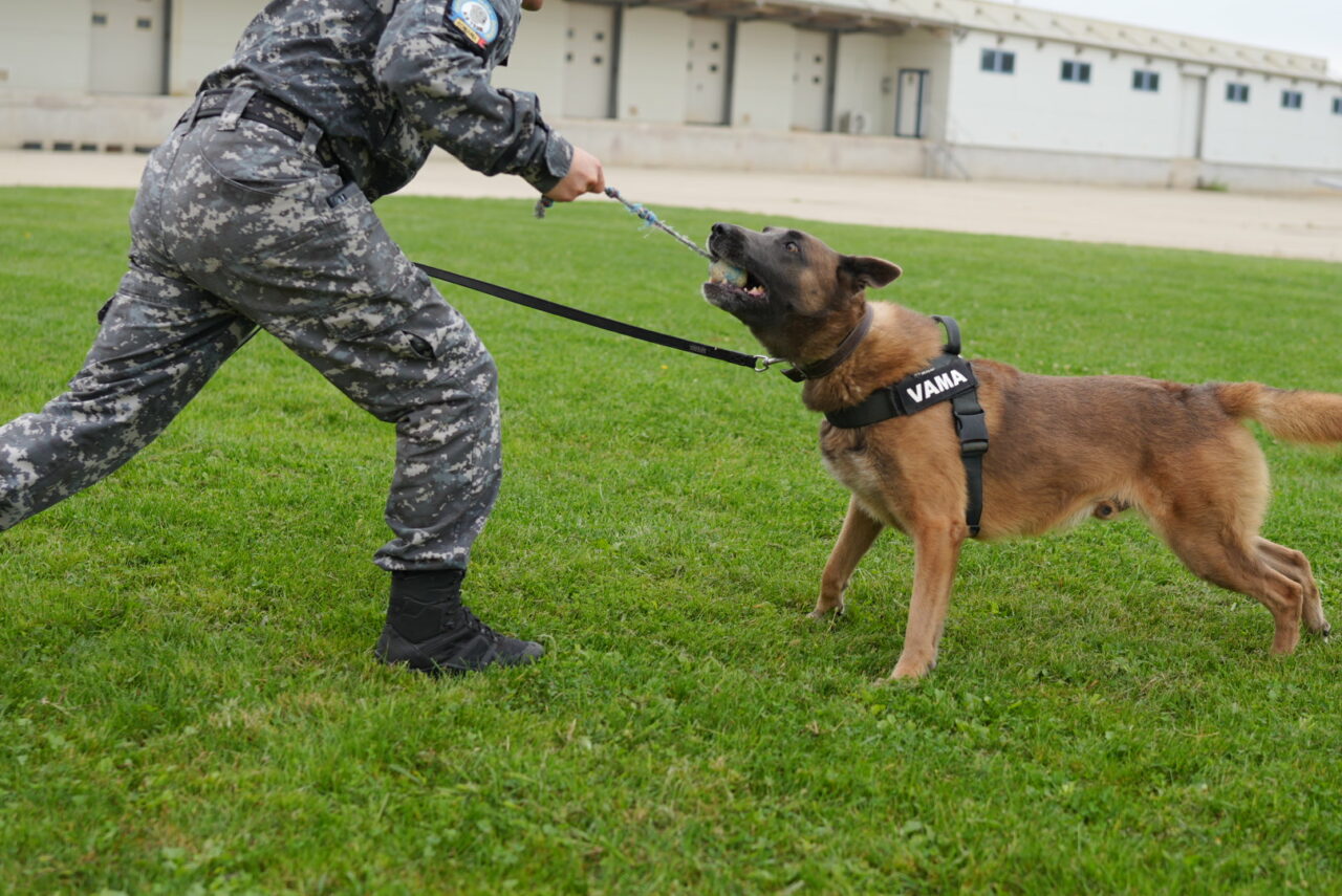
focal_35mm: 52
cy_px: 448
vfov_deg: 26.0
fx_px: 1939
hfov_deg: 38.2
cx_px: 671
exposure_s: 1/1600
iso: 125
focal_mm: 35
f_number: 2
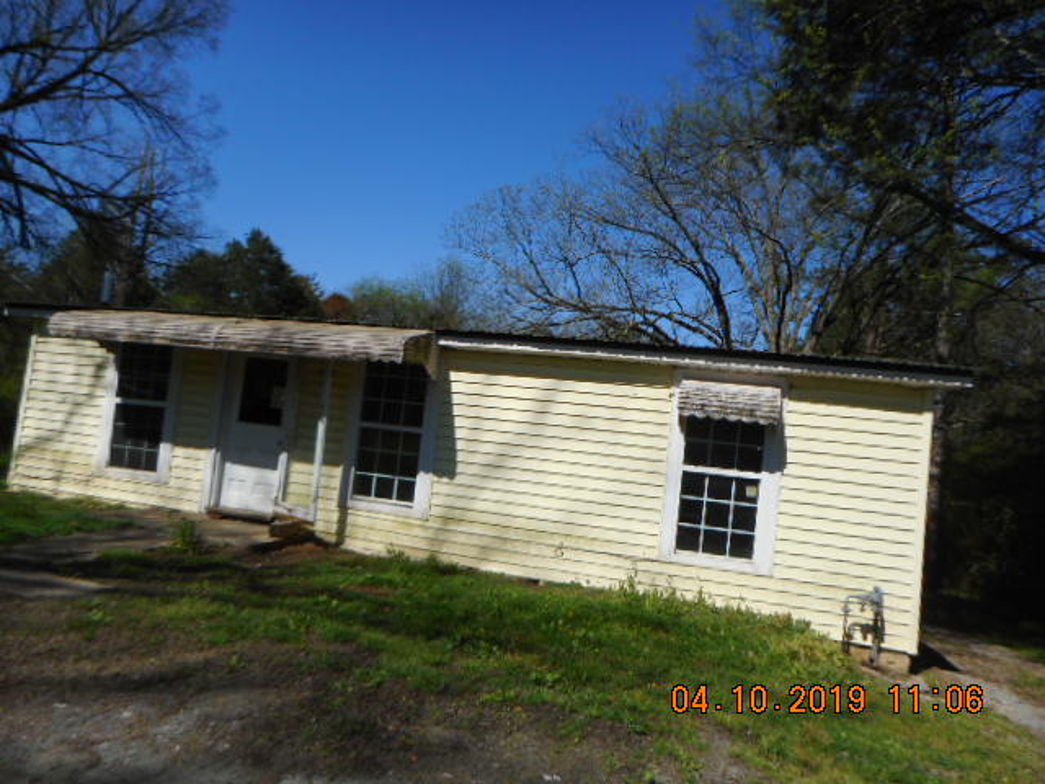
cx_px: 522
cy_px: 392
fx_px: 755
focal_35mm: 25
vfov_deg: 54.9
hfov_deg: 69.4
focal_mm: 4.5
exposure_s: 1/1250
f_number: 3.7
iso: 80
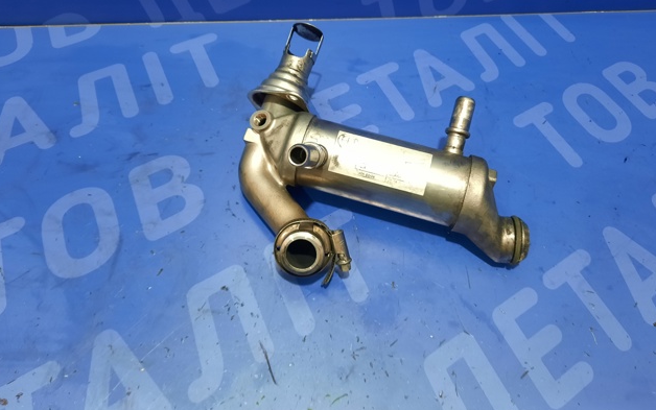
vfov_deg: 45.8
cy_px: 165
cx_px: 331
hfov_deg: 68.4
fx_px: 483
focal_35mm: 27
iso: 320
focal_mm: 4.6
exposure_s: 1/33
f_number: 2
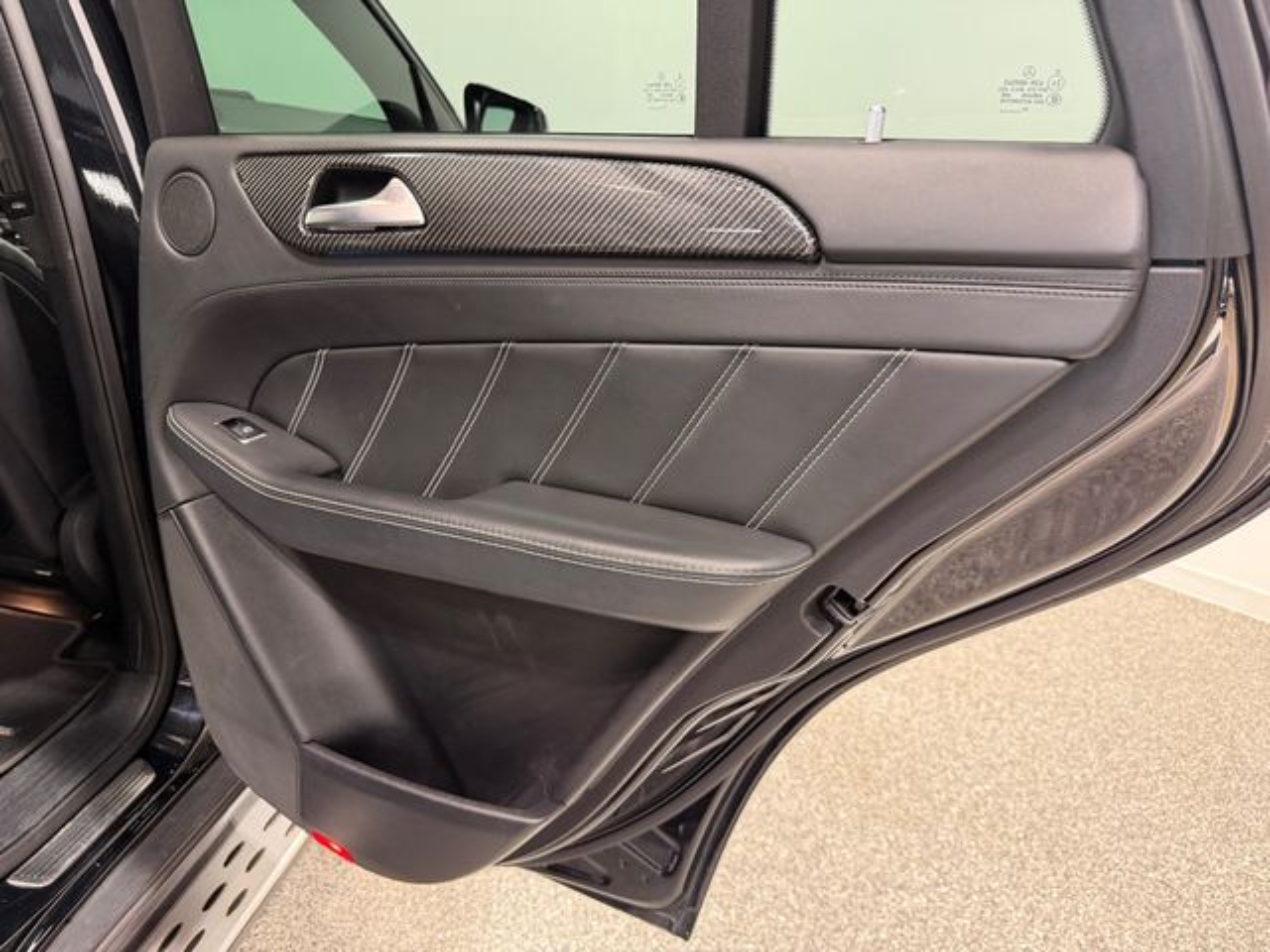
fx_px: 881
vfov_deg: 56.8
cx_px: 635
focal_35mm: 24
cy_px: 476
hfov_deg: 71.6
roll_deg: -6.4
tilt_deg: -20.8
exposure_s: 1/60
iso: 200
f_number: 1.78
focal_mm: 6.76
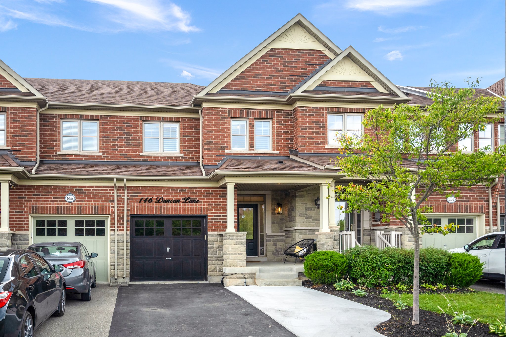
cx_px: 253
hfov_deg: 60.3
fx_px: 436
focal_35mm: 31
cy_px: 168
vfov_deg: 42.3
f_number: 8
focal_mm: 31
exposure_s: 1/200
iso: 1000
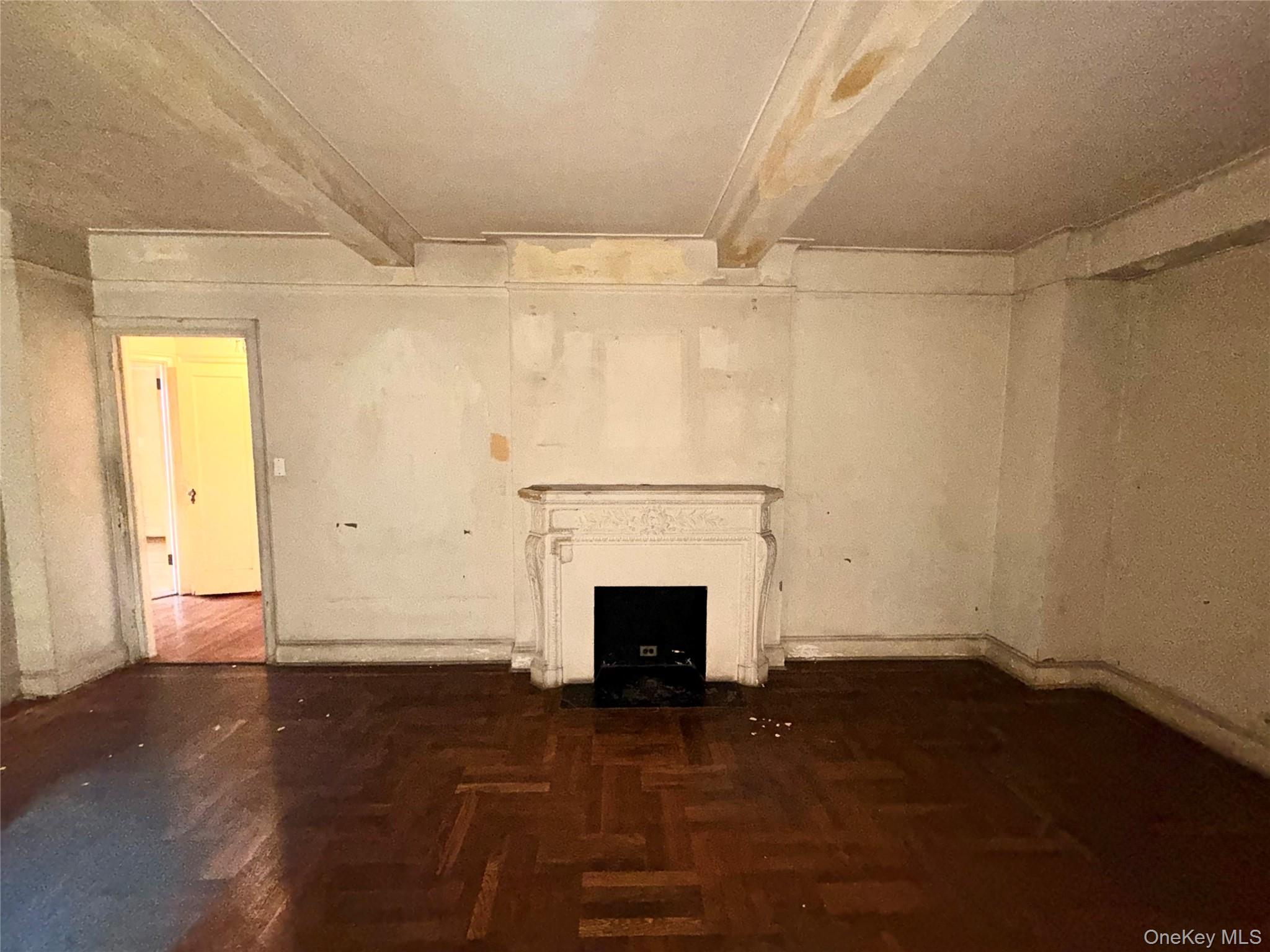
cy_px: 476
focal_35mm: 14
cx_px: 635
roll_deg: +0.2
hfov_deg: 102.1
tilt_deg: -5.2
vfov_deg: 85.7
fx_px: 514
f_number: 2.2
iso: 250
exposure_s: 1/30
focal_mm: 2.22
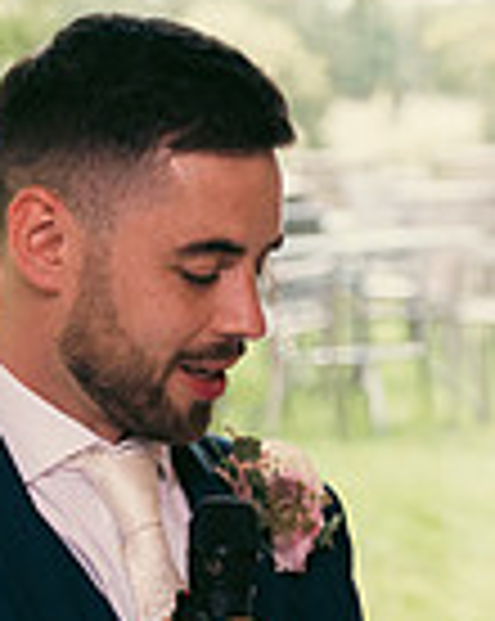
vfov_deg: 7.9
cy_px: 587
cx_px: 198
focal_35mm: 245
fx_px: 4497
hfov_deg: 6.3
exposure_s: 1/160
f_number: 3.5
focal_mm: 62
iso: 400
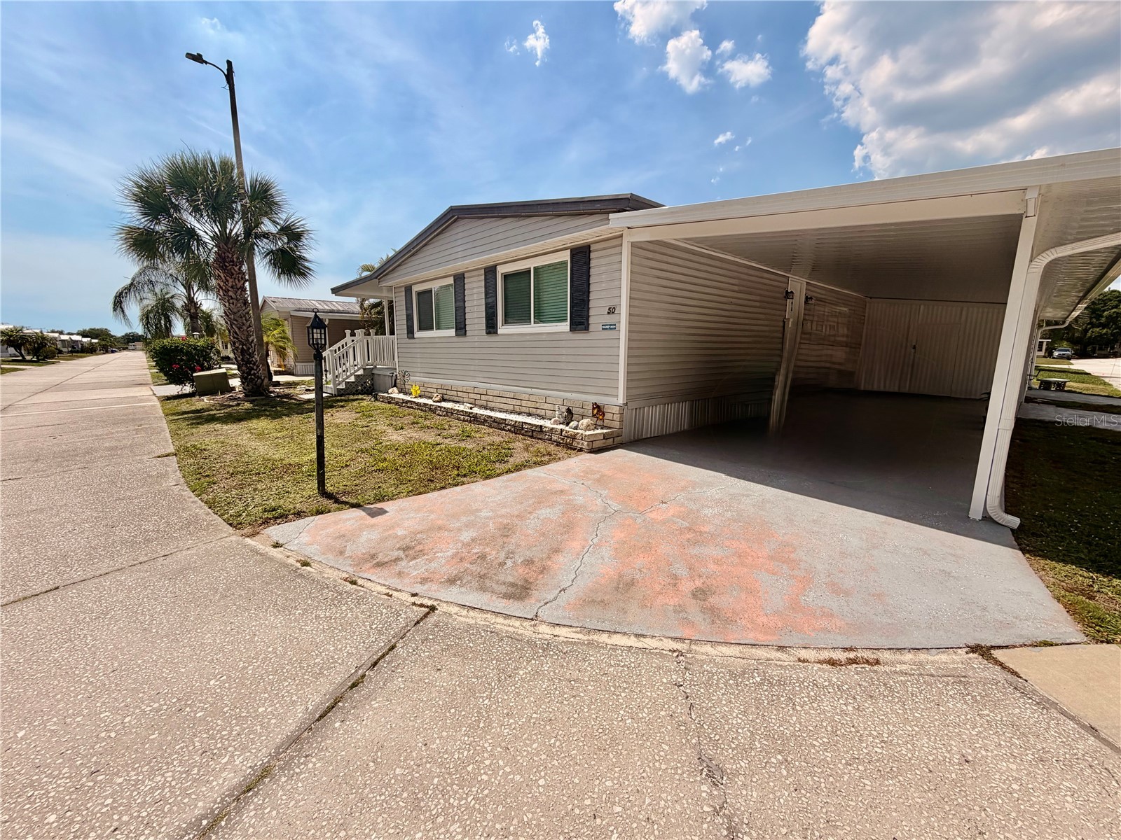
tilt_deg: -9.1
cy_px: 420
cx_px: 560
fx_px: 453
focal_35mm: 14
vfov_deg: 85.7
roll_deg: -0.7
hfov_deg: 102.1
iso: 20
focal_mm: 2.22
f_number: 2.2
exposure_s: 1/1259
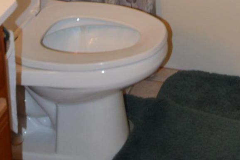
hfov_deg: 19.5
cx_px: 186
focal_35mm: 104
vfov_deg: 11.2
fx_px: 693
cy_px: -217
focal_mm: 20
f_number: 3.5
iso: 400
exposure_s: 1/60
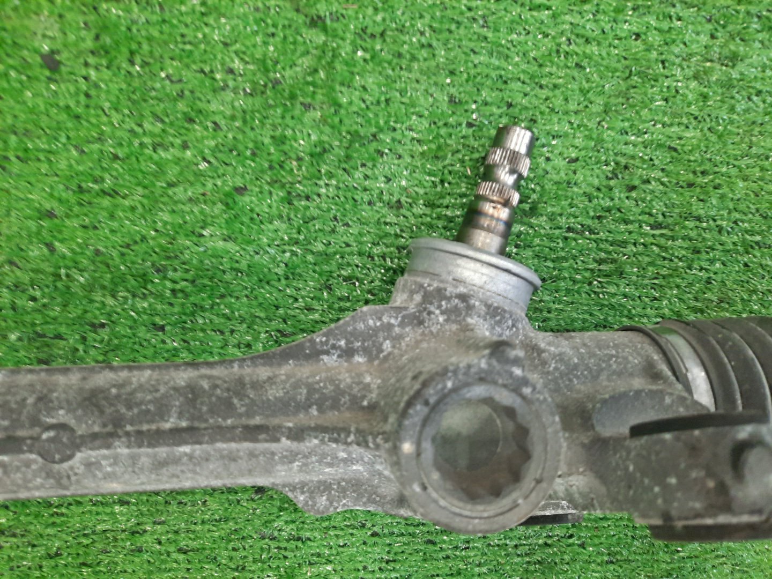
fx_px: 558
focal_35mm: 25
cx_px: 386
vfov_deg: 54.9
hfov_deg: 69.4
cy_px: 290
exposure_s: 1/33
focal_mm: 4.6
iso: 267
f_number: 2
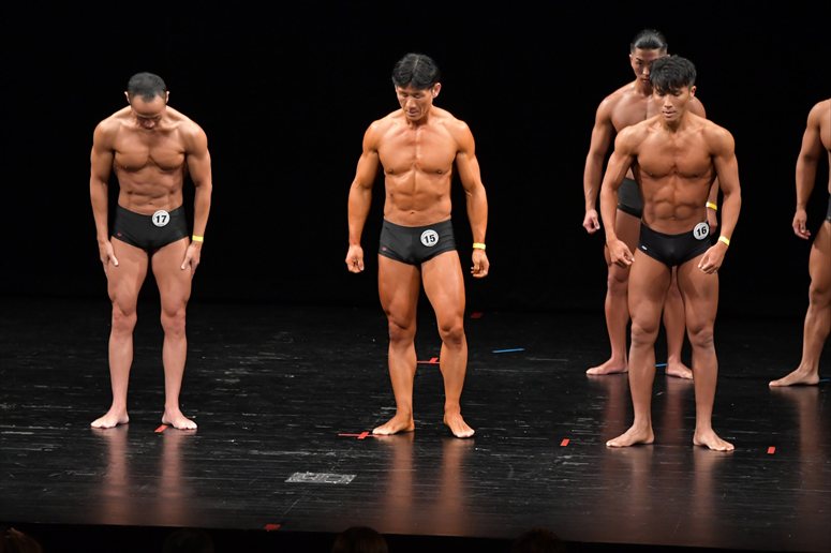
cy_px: 276
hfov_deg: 9.2
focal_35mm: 225
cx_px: 416
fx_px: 5191
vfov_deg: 6.1
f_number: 5.6
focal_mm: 150
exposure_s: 1/400
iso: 3200
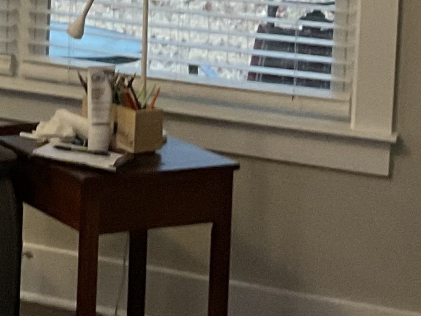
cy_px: -174
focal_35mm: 134
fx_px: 1630
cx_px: -282
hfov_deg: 13.5
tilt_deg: -3.8
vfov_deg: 10.6
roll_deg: -2.0
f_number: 1.8
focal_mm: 3
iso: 250
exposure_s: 1/40
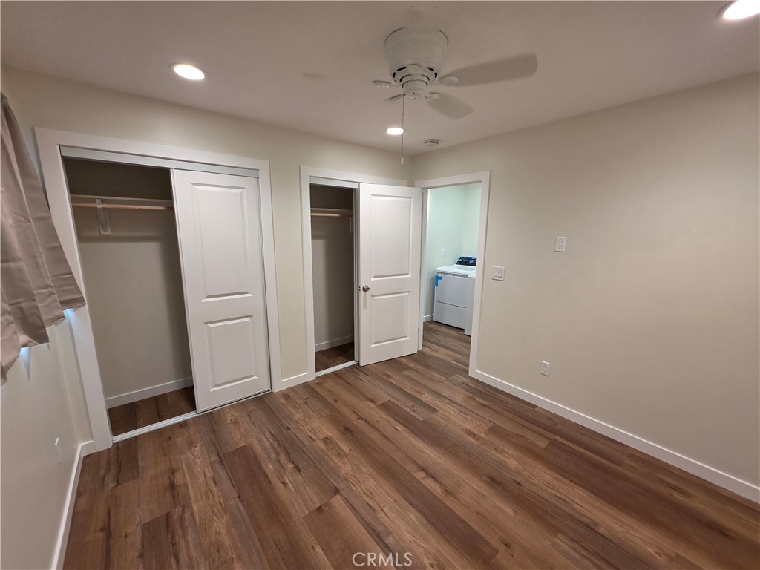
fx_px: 285
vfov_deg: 89.9
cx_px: 380
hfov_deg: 106.2
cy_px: 285
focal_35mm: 13
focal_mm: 2.2
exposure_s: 1/120
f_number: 1.9
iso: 200
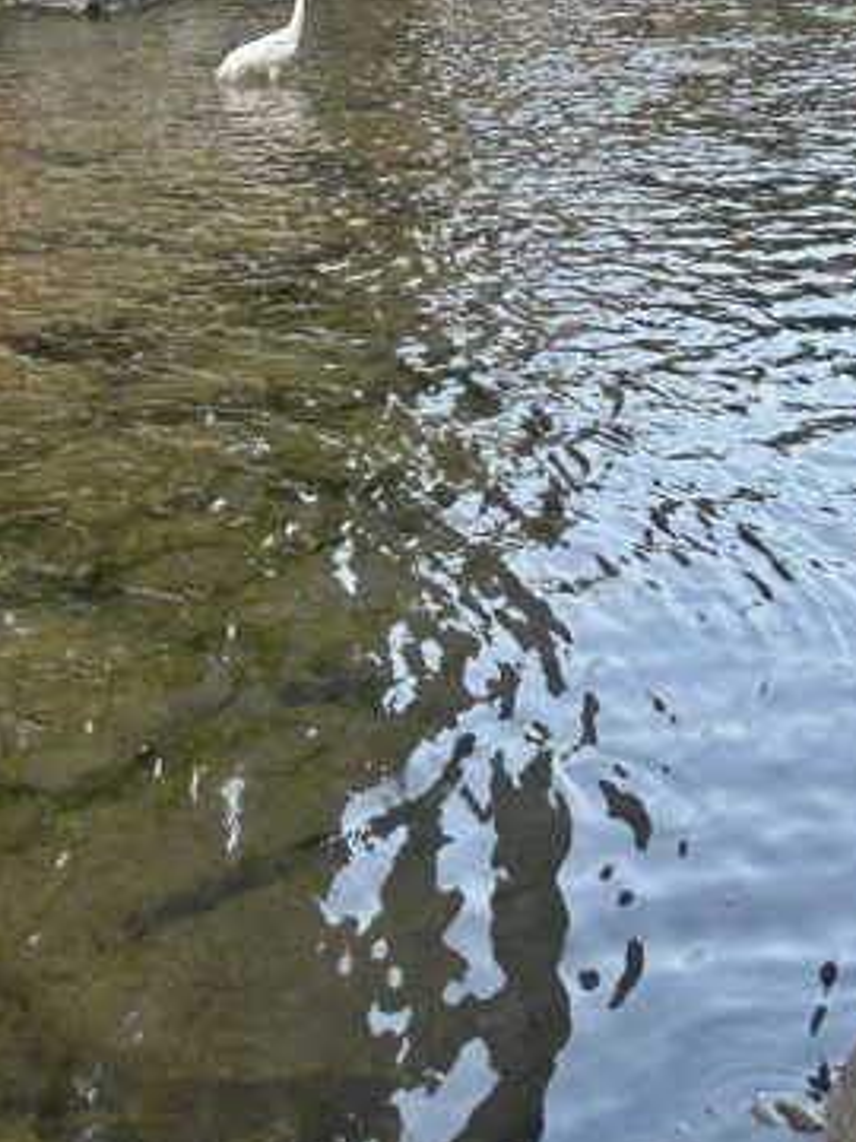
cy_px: 48
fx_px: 2440
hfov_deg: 19.5
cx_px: 92
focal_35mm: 74
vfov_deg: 25.3
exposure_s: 1/120
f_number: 1.5
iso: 50
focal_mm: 5.7
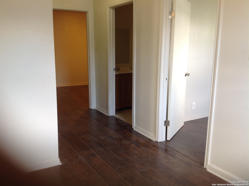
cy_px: 93
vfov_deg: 40.6
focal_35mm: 35
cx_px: 124
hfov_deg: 52.7
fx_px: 251
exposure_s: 1/15
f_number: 2.4
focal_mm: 4.28
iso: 50
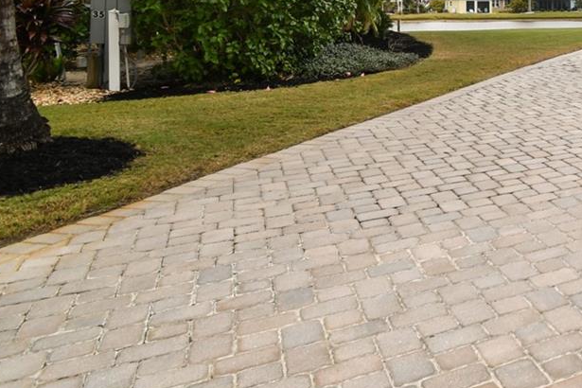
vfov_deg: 31.9
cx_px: 728
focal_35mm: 39
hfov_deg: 36.1
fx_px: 630
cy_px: 11
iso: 100
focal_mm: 10
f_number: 7.1
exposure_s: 1/40
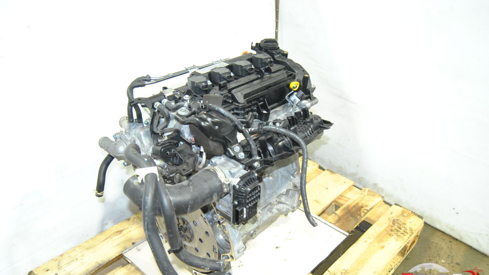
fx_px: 415
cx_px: 245
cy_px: 160
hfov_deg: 61.0
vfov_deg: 36.6
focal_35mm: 32
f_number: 5
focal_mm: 20
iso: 800
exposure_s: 1/60
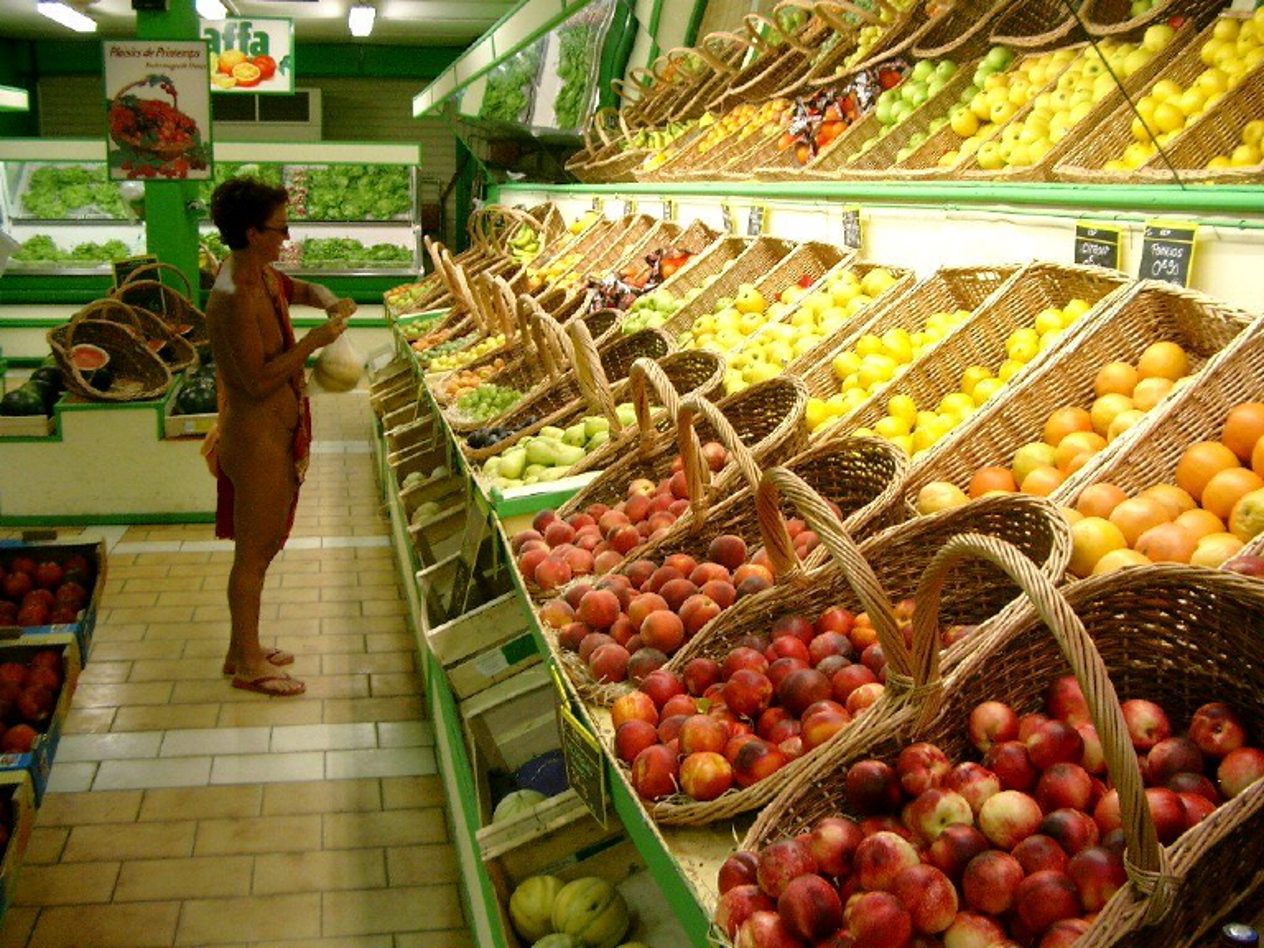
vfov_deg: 38.7
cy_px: 474
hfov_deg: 50.1
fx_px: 1351
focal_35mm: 37
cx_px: 632
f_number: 2.6
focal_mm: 7.6
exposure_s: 1/50
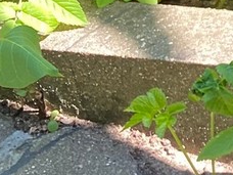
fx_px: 1104
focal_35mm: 164
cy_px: -116
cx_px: 728
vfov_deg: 8.8
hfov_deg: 9.3
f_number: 1.8
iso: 40
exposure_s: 1/122
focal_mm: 4.25
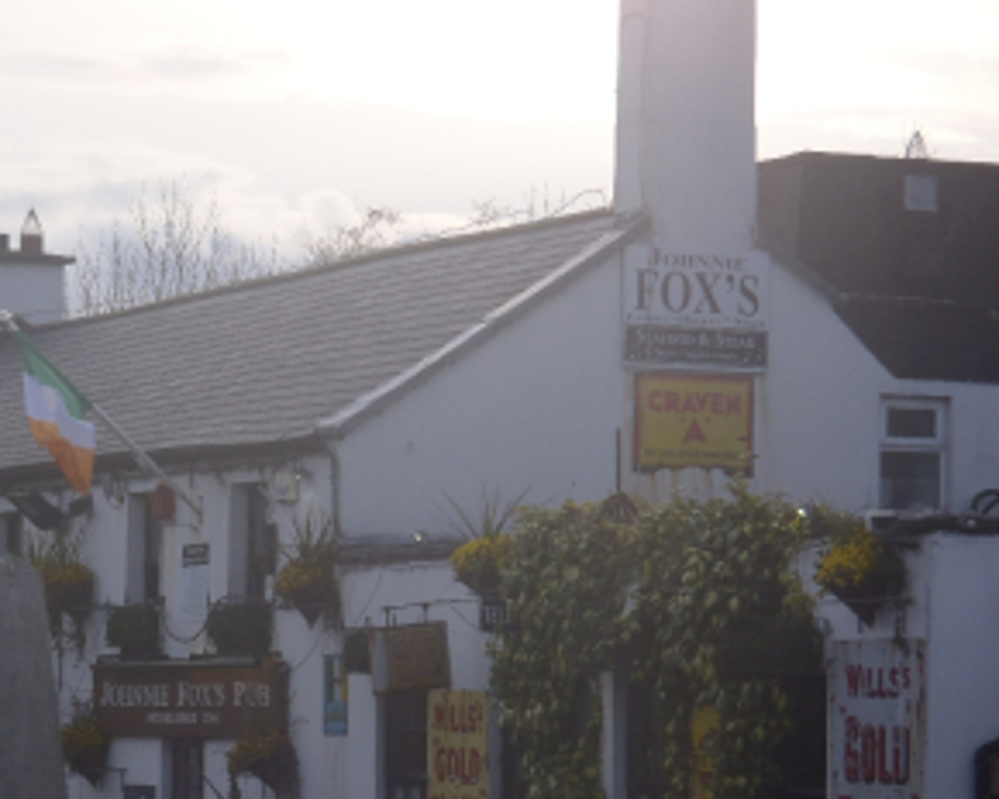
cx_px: 424
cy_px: 441
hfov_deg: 12.1
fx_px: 4701
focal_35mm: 159
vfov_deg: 9.7
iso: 100
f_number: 5.5
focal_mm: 21.22
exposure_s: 1/200
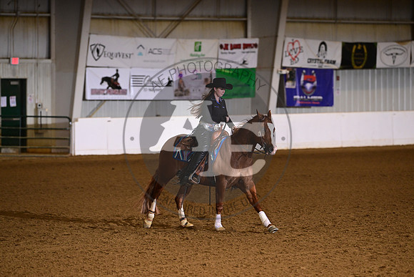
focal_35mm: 200
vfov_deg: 6.9
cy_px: 138
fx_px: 2300
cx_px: 207
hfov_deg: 10.3
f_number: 4
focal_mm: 200
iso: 2000
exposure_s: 1/200
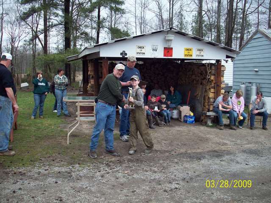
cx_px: 136
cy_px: 102
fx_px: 290
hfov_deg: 50.1
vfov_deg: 38.7
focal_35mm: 37
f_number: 2.8
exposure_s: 1/635
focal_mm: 6.2
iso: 80
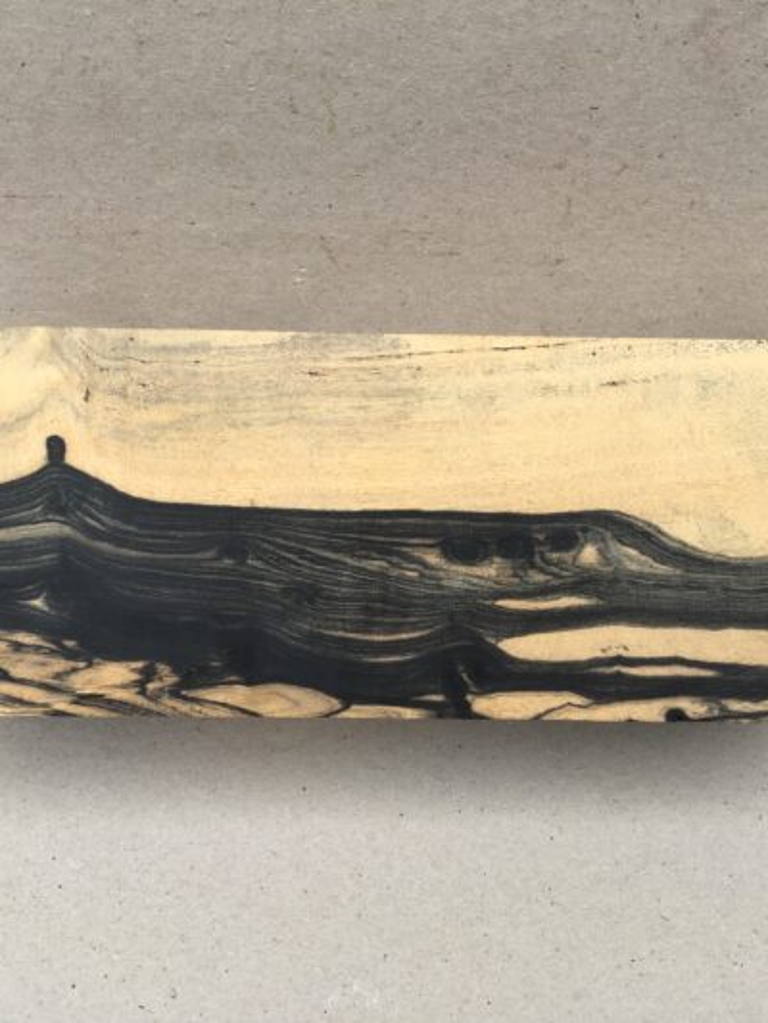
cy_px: 512
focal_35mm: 29
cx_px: 384
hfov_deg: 48.2
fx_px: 858
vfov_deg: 61.6
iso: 25
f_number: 2.2
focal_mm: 4.15
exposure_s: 1/458
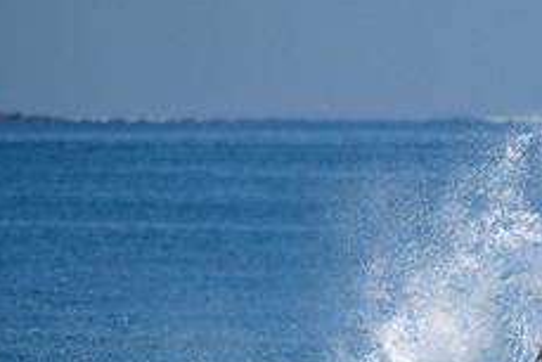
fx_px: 19298
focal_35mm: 1281
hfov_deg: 1.6
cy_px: 429
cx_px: 551
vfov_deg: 1.1
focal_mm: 500
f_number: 5.6
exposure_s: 1/2000
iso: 220
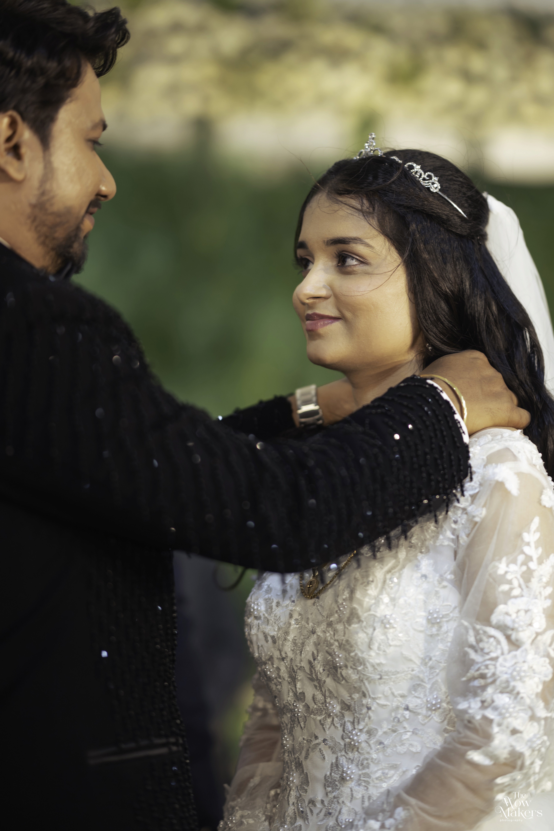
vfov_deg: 19.5
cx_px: 277
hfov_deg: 13.0
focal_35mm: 105
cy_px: 416
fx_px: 2424
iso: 320
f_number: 1.8
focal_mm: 105
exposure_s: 1/500
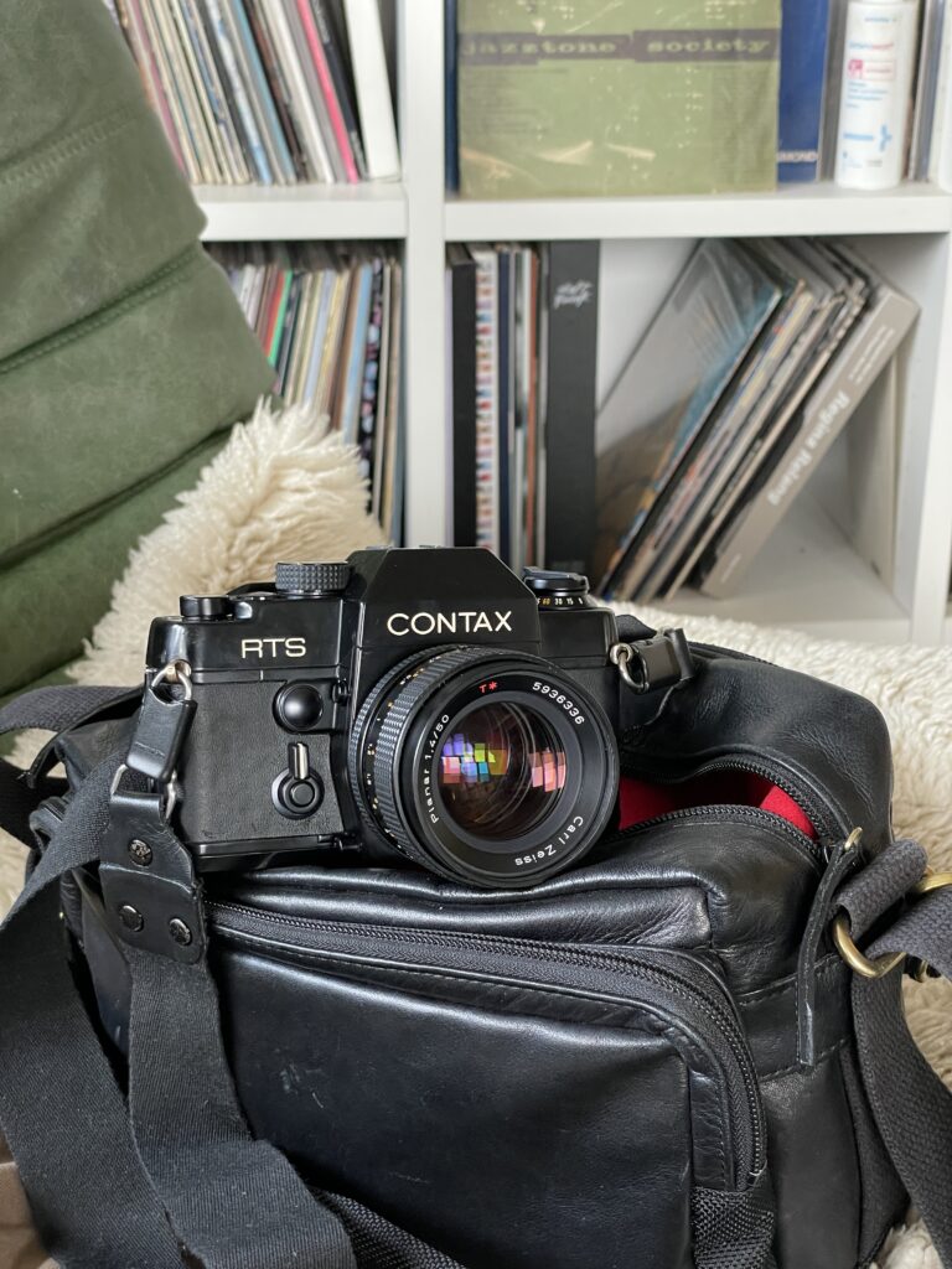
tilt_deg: -23.2
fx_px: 1907
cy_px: 634
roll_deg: -0.1
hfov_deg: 28.0
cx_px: 476
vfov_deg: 36.8
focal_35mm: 52
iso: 250
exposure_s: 1/60
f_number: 2
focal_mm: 6
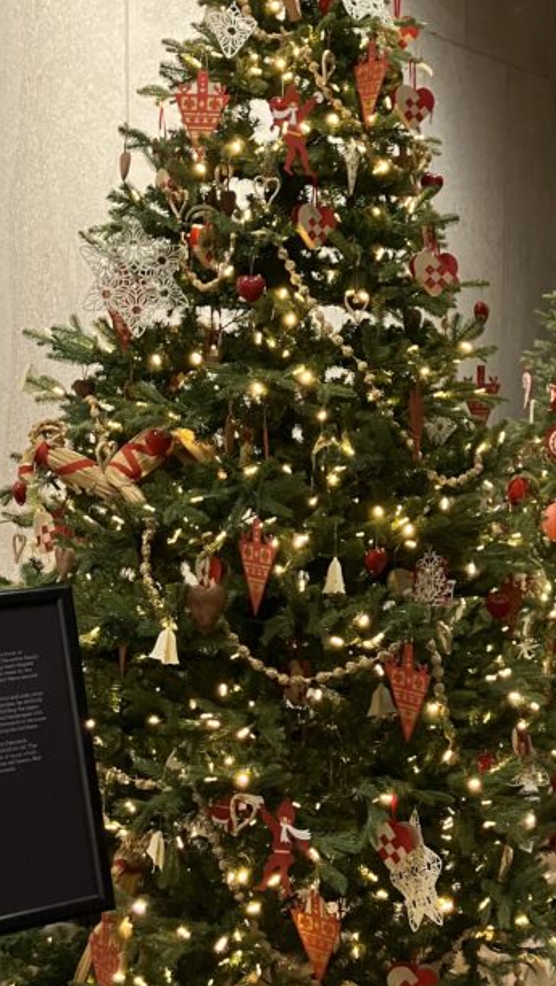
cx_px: 411
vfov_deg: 40.4
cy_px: 403
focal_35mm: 51
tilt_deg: -3.1
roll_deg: -1.8
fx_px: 1334
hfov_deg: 23.3
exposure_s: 1/40
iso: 320
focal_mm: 3.99
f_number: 1.8
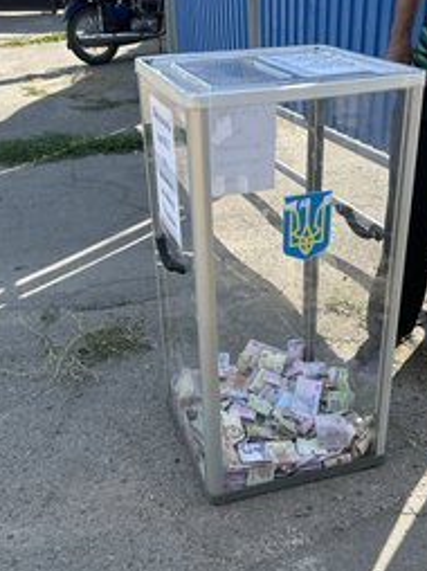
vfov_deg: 45.8
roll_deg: +3.7
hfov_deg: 35.1
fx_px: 675
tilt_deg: -27.3
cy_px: 312
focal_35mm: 41
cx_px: 227
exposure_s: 1/1511
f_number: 1.5
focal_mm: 5.7
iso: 50
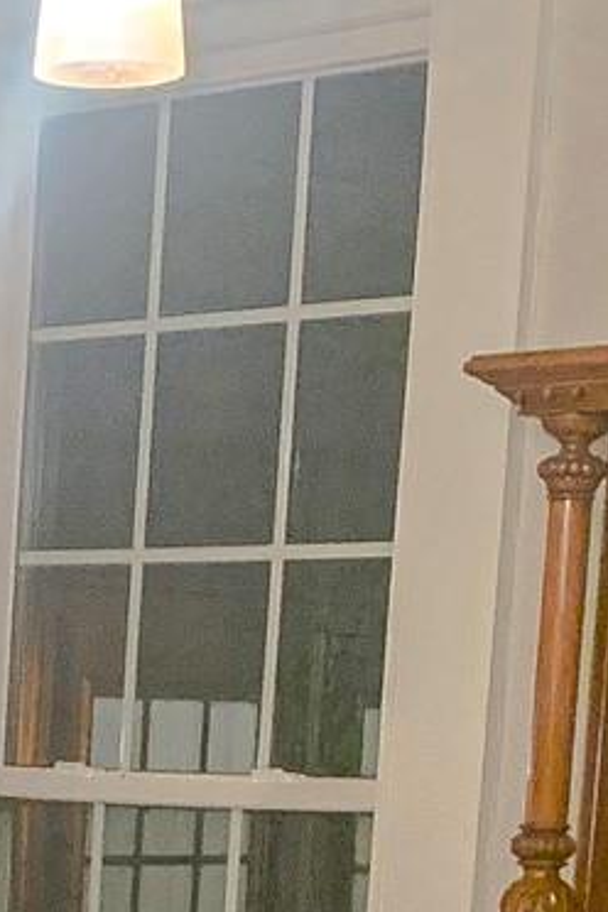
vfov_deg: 13.0
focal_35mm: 149
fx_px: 3774
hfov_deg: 8.9
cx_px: -405
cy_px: 1390
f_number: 1.8
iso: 640
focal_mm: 4.25
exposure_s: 1/30
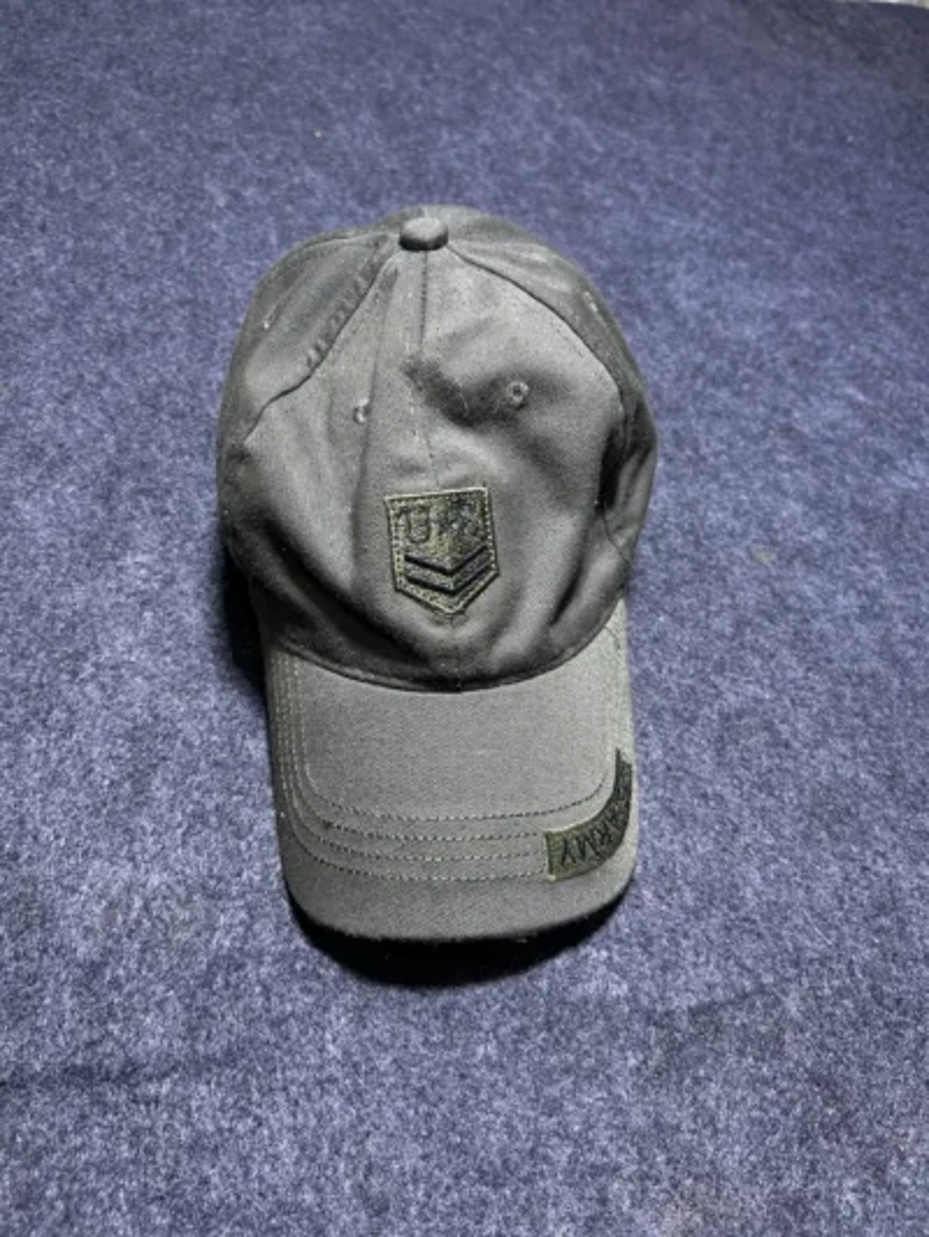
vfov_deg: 67.3
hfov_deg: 53.1
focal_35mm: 26
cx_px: 464
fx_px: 930
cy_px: 618
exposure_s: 1/50
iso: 80
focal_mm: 5.7
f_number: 1.5
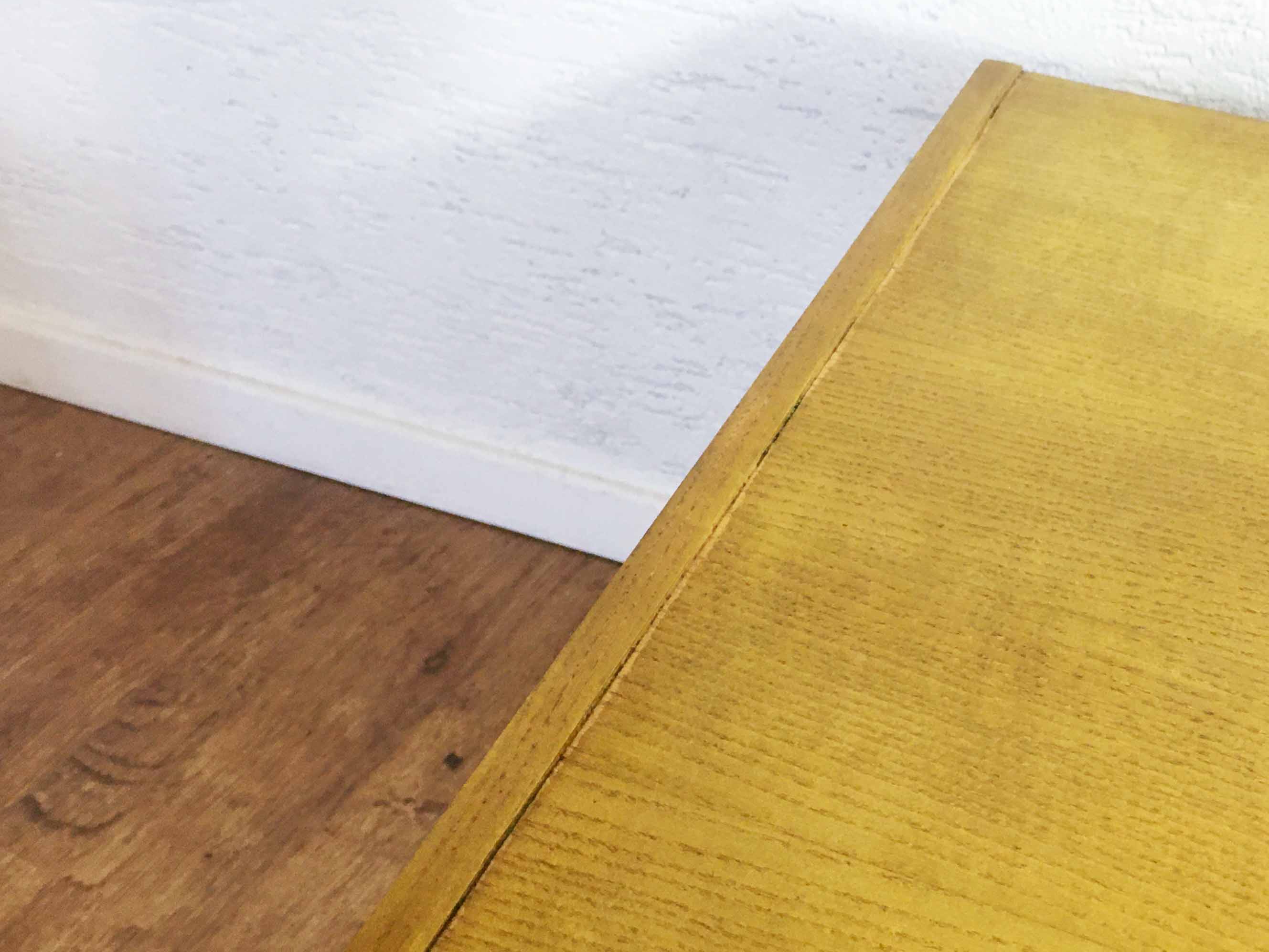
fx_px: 1613
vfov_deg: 32.8
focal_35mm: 44
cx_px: 841
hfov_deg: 42.4
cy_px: 535
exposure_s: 1/33
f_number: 2.2
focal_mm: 4.15
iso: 125
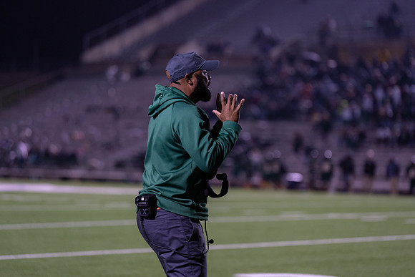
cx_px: 208
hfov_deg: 15.0
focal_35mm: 137
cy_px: 138
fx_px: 1580
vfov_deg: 10.0
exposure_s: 1/1250
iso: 1250
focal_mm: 137
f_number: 2.8
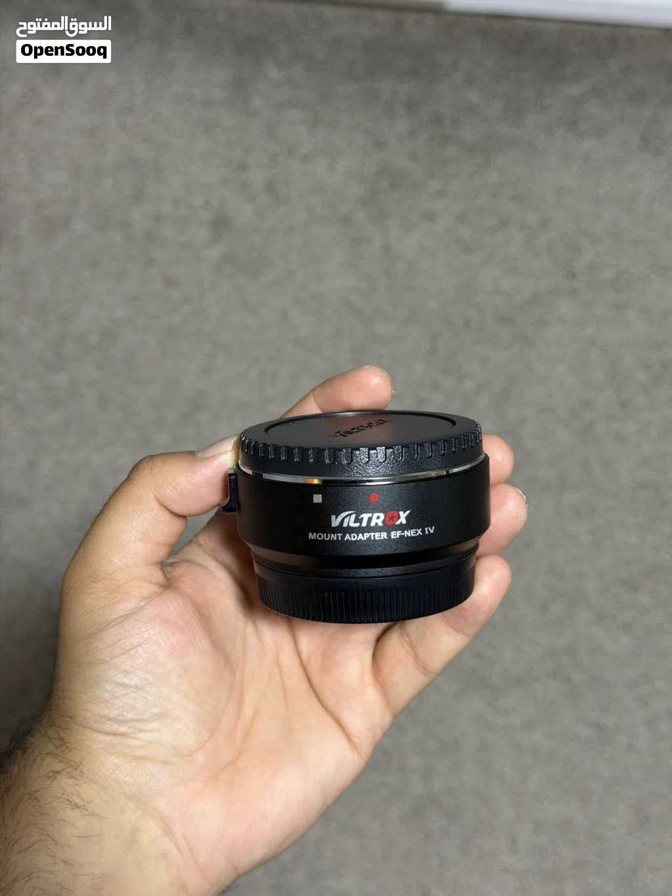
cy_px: 448
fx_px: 1242
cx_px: 336
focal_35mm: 48
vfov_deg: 39.7
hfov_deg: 30.3
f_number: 1.78
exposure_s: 1/50
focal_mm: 6.76
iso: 160
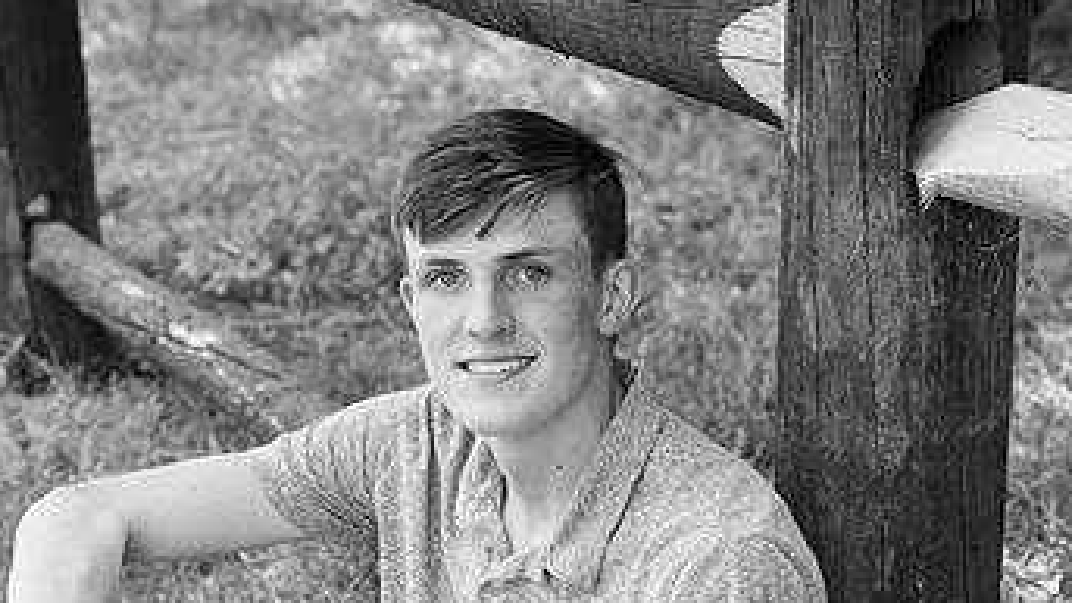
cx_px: 503
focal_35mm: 138
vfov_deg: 8.8
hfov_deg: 15.6
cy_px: 570
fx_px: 3923
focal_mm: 78
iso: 400
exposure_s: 1/200
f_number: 5.6
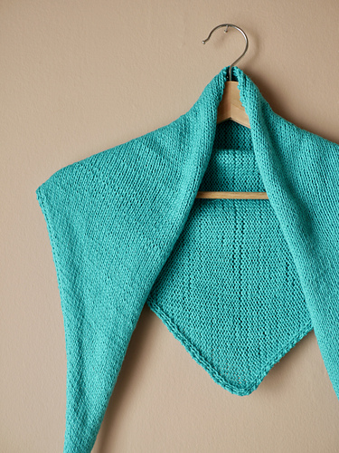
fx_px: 653
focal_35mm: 50
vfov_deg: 38.2
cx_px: 170
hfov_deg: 29.1
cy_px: 226
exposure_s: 1/200
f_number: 2.5
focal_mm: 25
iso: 200
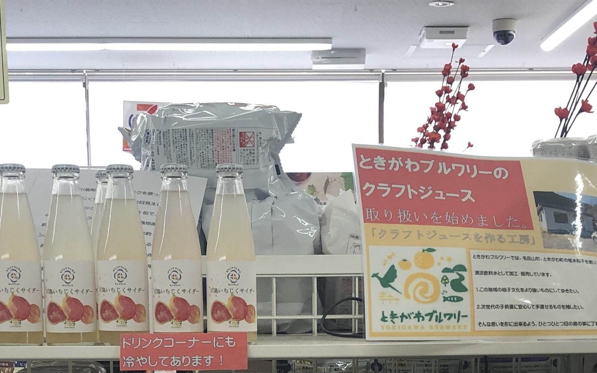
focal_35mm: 75
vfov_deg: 16.7
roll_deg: +1.5
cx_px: 318
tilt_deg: -7.0
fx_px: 1220
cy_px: 441
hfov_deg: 27.5
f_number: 1.8
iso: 25
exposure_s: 1/50
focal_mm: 4
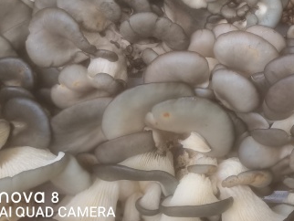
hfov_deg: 27.0
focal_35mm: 67
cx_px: 306
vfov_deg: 20.6
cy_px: -42
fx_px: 569
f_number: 1.9
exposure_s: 1/60
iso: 400
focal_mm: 4.94
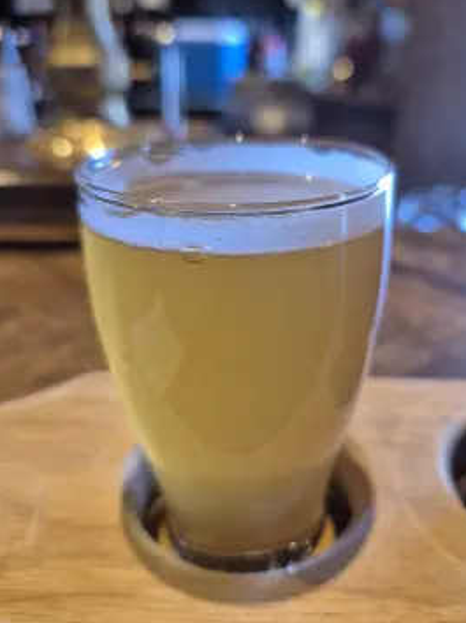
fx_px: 467
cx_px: 260
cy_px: 289
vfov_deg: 67.3
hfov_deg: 52.9
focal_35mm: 26
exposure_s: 1/120
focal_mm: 5.4
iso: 640
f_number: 1.8
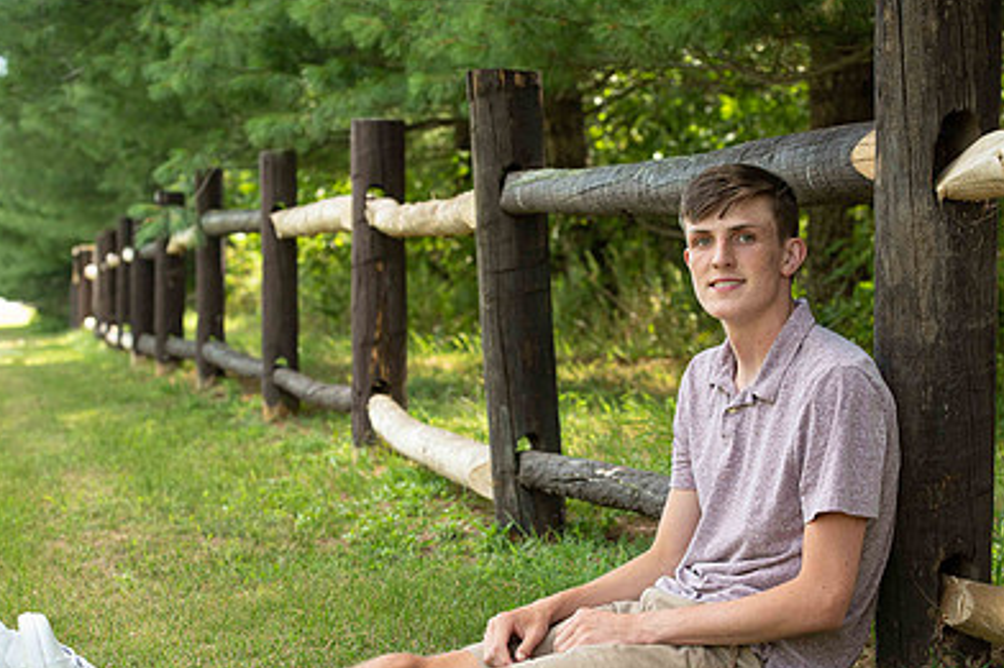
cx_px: 520
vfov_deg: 12.3
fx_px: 3094
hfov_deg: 18.4
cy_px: 439
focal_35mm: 111
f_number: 5.6
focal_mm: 75
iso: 400
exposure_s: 1/200
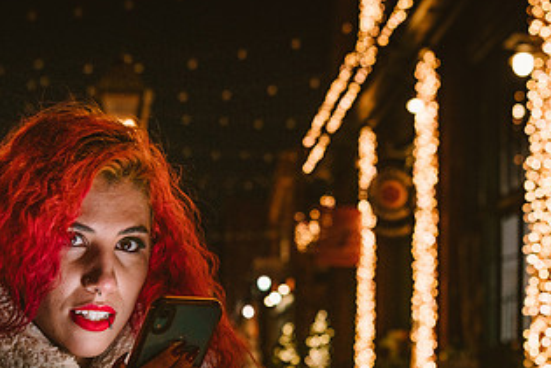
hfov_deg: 28.8
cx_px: 268
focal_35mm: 70
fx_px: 1071
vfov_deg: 19.1
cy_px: 327
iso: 400
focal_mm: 38
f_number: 3.5
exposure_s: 1/40
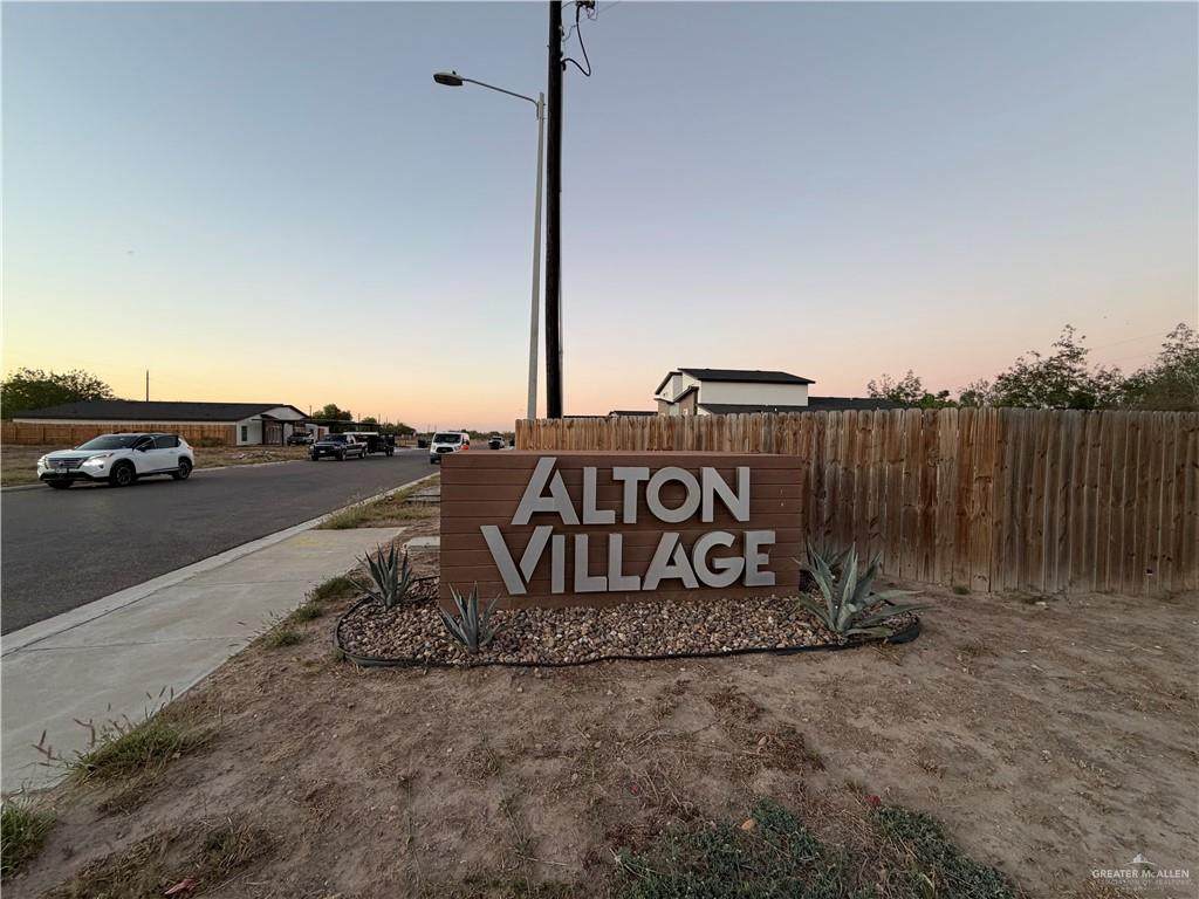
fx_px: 485
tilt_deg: -1.1
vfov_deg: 85.7
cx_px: 600
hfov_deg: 102.1
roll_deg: +0.7
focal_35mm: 14
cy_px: 450
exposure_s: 1/121
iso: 160
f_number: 2.2
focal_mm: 2.22
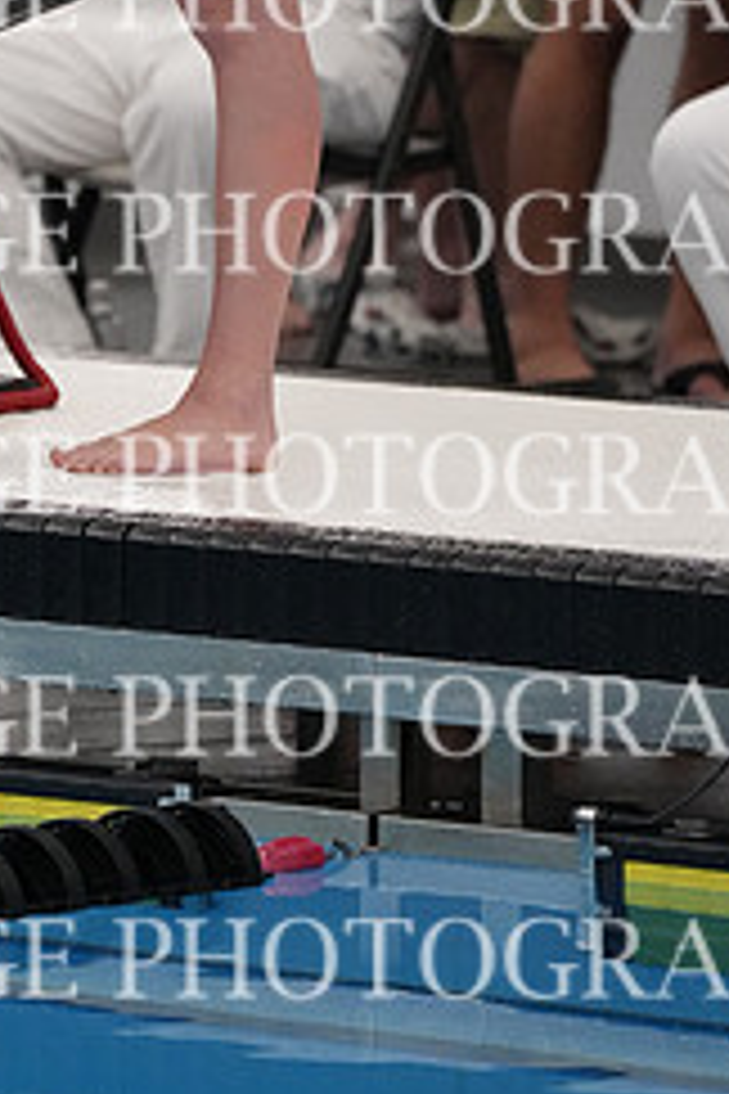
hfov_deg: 2.9
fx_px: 14518
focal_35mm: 478
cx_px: 83
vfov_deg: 4.3
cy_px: -131
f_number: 4
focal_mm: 200
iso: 6400
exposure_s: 1/1250
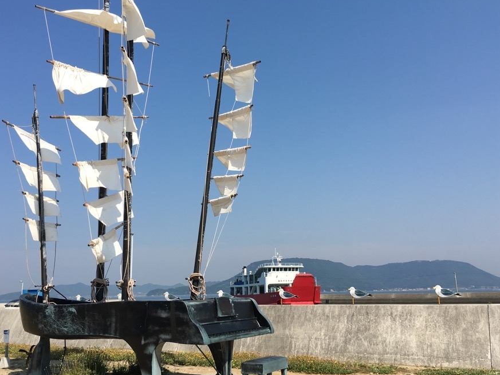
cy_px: 177
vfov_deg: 41.8
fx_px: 491
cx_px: 234
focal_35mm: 34
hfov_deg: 53.9
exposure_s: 1/1876
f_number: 2.2
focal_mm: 4.15
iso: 25
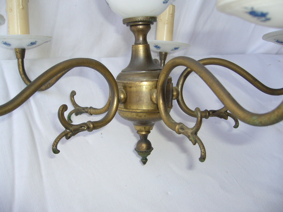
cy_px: 106
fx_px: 286
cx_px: 142
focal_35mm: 35
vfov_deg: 40.7
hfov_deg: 52.6
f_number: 2.8
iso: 80
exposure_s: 1/160
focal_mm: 5.8
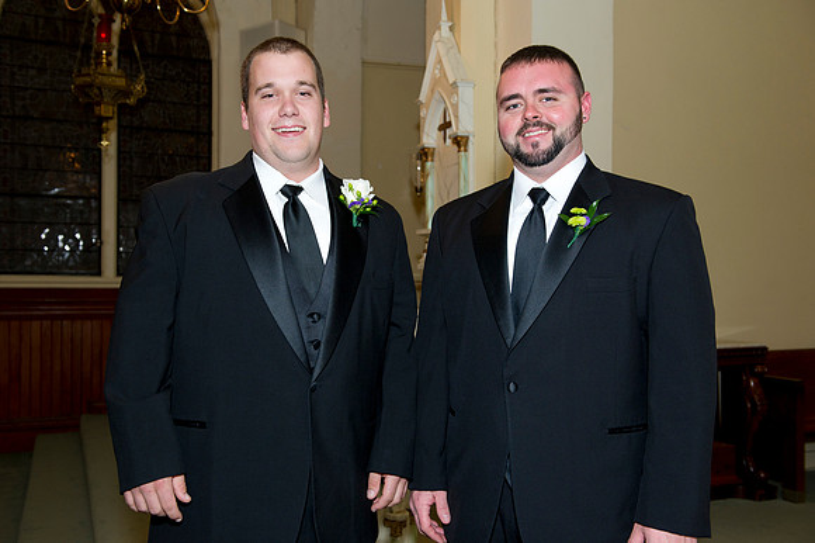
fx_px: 815
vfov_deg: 36.8
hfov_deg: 53.2
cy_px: 272
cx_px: 408
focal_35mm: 36
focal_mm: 36
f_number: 5.6
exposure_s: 1/125
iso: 800
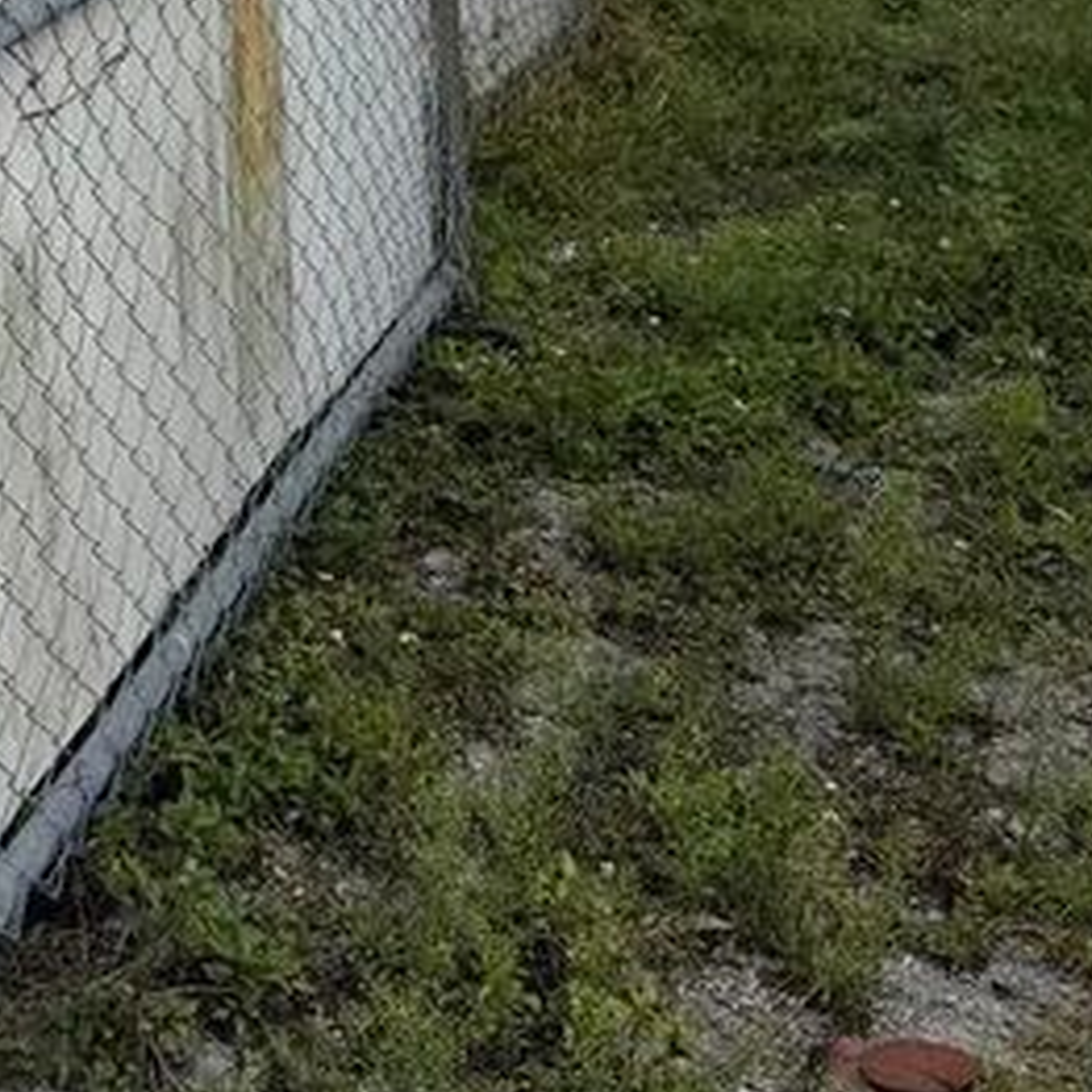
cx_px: 17
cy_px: -52
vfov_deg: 23.7
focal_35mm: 69
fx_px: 2463
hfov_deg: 24.0
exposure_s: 1/6711
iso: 80
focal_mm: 6.76
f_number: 1.78
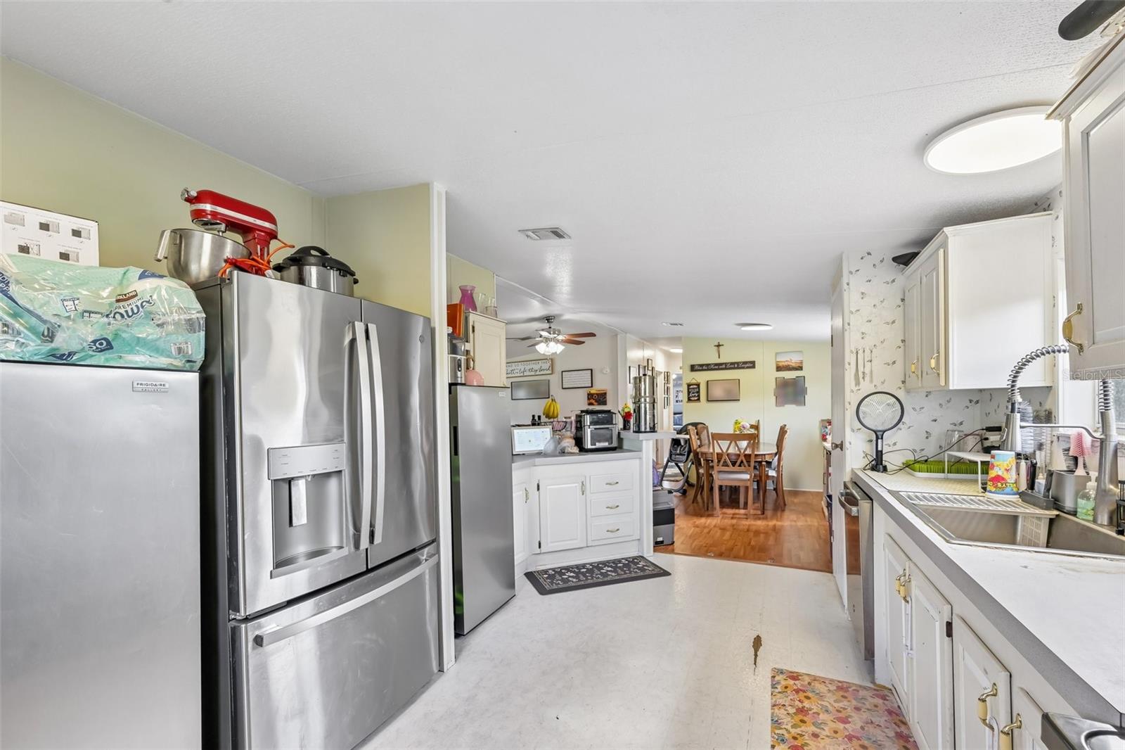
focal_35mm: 14
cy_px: 375
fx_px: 437
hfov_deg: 104.3
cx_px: 562
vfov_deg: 81.2
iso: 400
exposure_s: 1/30
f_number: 8
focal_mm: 14
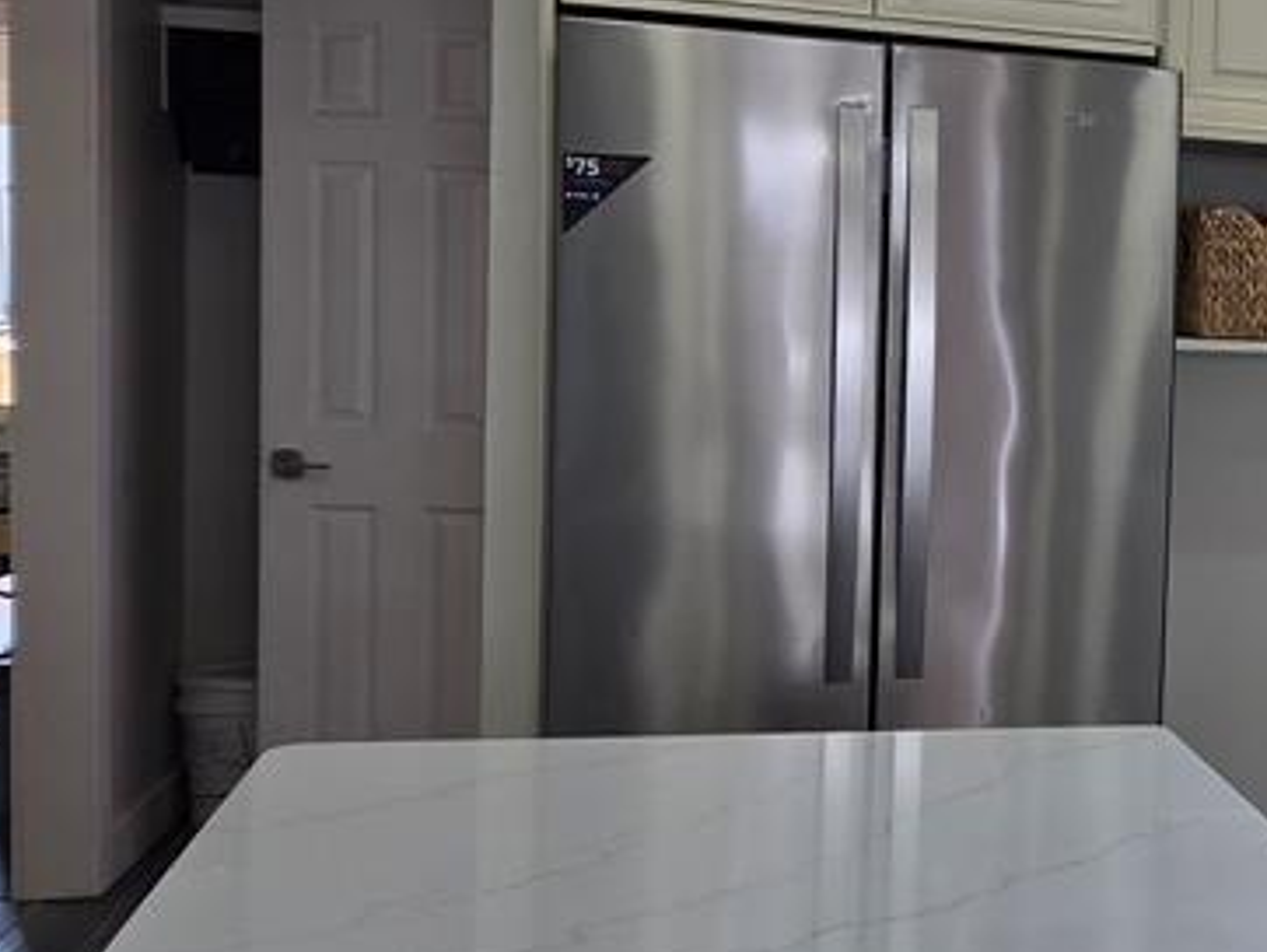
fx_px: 2381
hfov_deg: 25.4
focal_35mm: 65
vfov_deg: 22.6
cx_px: 1680
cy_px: 441
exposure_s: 1/120
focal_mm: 5.4
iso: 25
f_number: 1.8
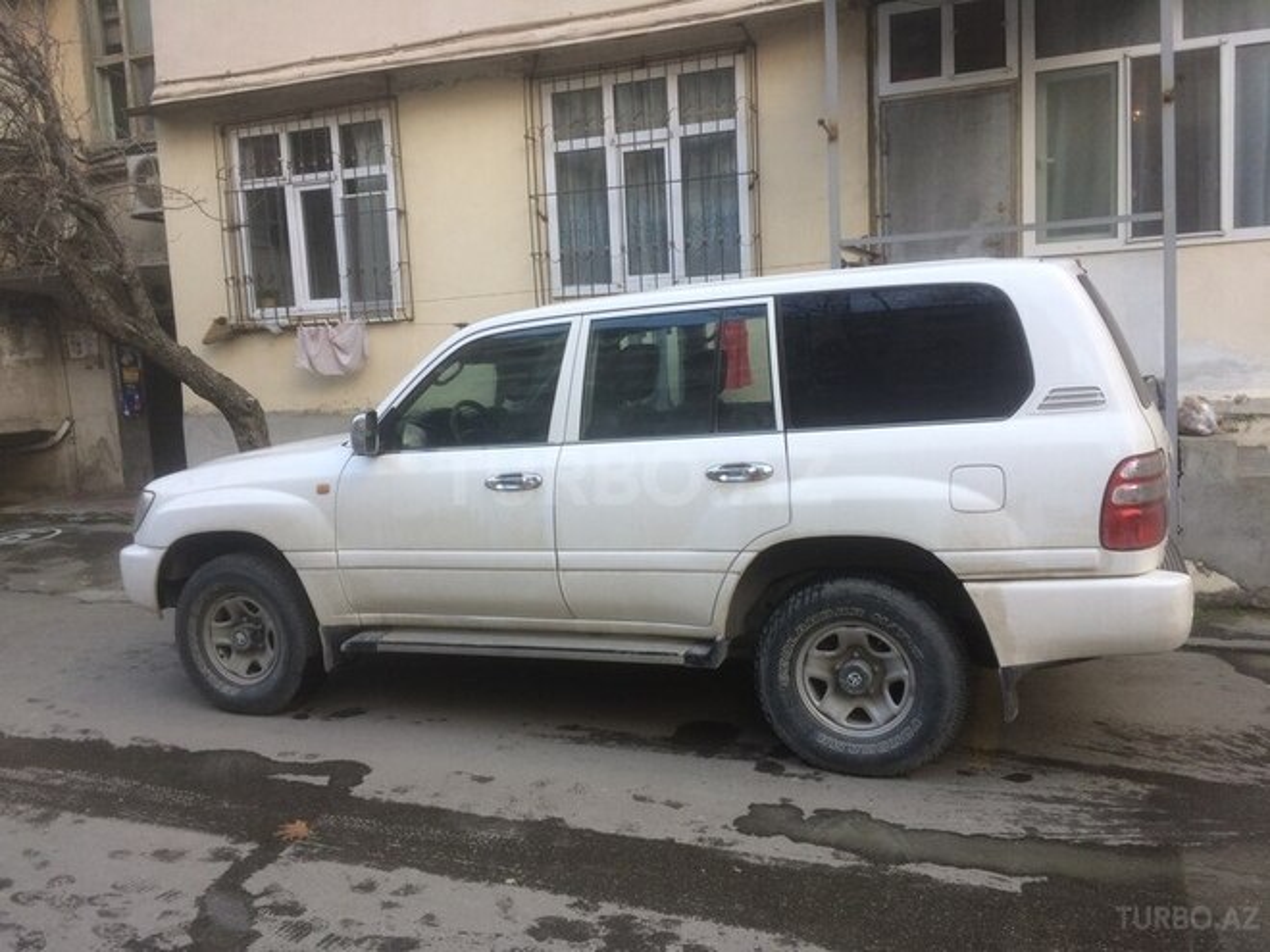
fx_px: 1064
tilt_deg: -10.8
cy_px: 476
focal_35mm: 29
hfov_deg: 61.7
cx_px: 635
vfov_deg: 48.2
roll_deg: +4.5
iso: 32
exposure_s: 1/111
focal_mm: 4.15
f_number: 2.2
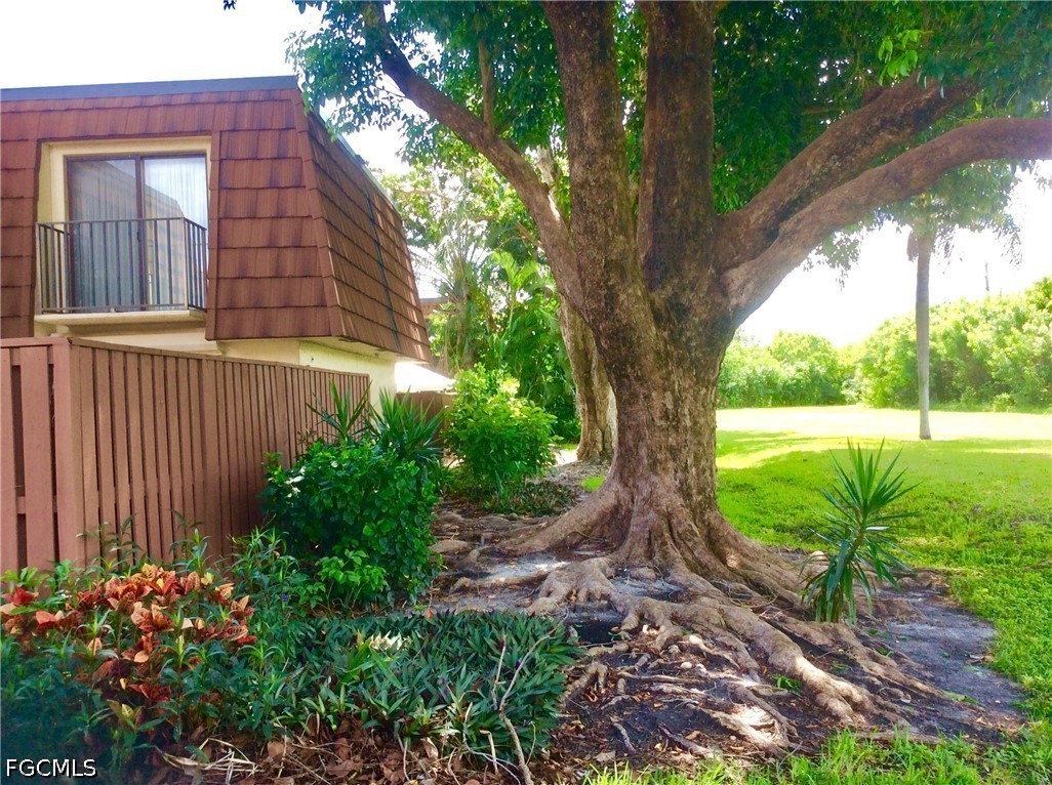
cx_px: 526
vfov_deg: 44.0
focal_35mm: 32
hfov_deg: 56.9
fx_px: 971
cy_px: 392
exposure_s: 1/178
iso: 32
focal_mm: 3.3
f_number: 2.4
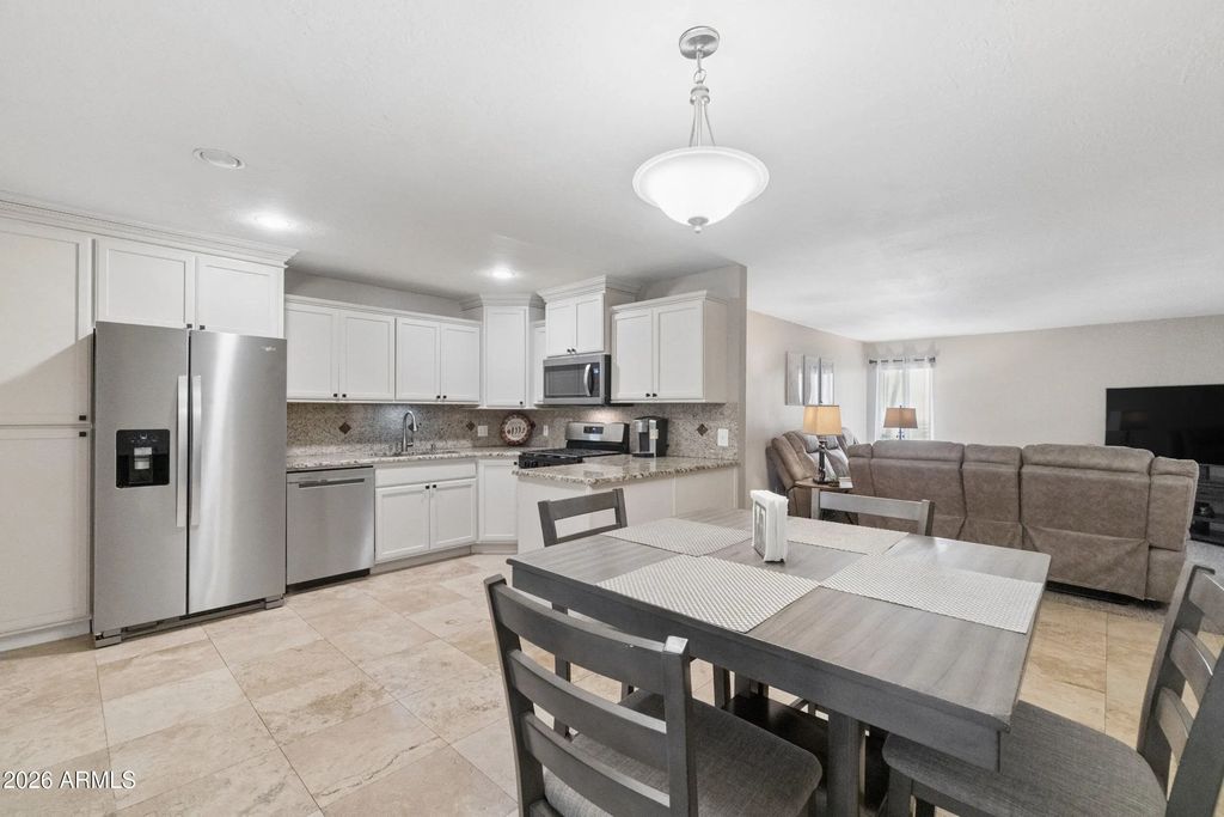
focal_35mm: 15
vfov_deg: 77.3
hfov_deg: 100.4
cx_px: 612
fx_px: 510
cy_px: 408
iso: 3200
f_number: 8
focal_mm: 10
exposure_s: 1/45
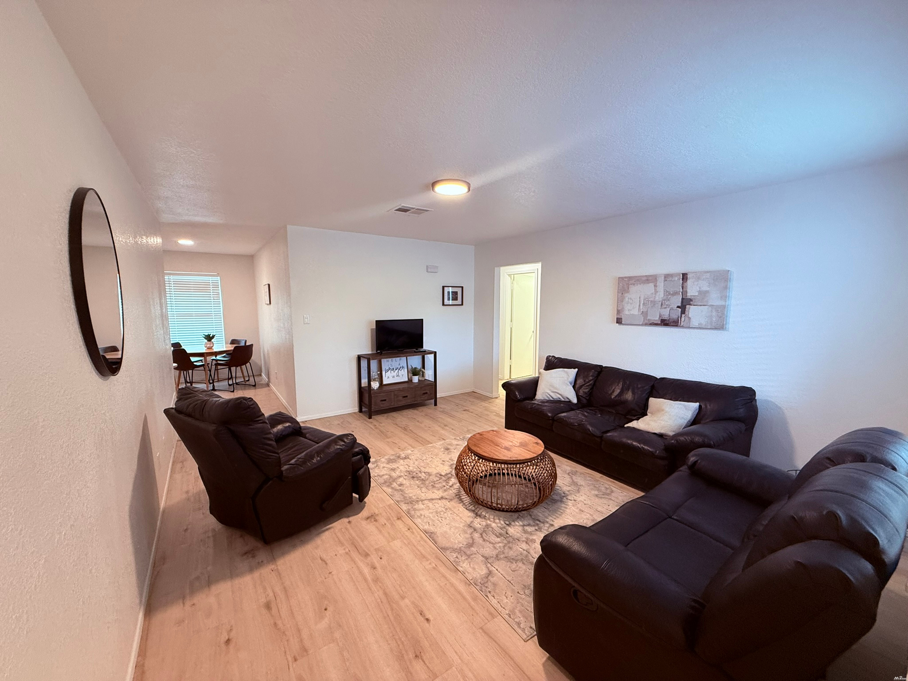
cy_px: 340
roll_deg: +0.3
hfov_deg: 102.1
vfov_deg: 85.7
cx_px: 454
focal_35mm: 14
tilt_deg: -8.0
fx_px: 367
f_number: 2.2
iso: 400
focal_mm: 2.22
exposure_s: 1/60
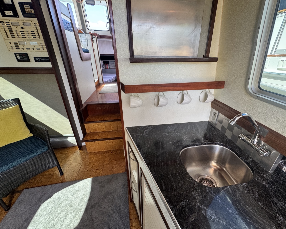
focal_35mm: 15
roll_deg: +0.7
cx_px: 154
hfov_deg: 96.6
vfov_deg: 84.0
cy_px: 113
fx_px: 127
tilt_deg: -22.4
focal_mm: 2.22
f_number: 2.2
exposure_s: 1/99
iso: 160
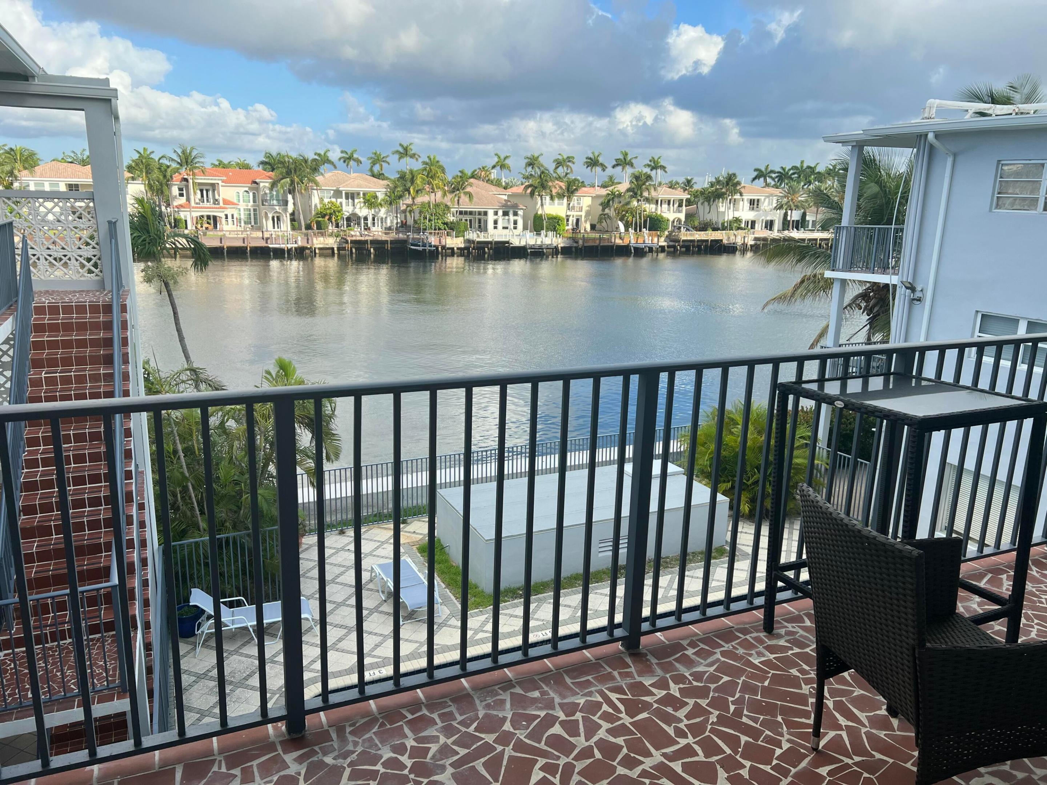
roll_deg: -1.2
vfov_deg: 53.1
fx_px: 786
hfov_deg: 67.3
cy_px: 392
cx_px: 524
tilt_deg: -14.0
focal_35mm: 26
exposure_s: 1/2165
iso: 50
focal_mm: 5.7
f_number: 1.5
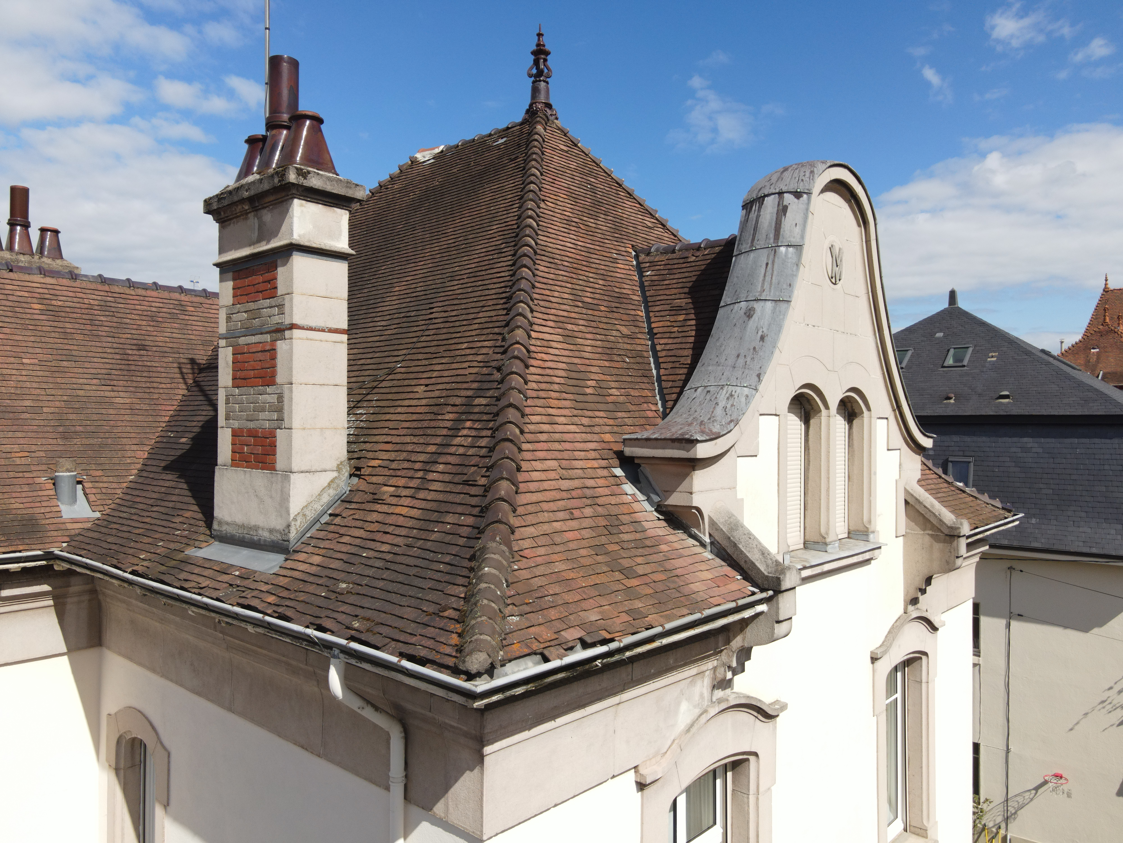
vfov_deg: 56.8
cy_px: 422
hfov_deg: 71.6
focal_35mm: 24
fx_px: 779
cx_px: 562
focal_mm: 4.5
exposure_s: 1/50
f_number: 2.8
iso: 100
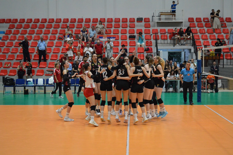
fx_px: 388
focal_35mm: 60
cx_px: 116
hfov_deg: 33.4
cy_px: 78
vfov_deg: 22.6
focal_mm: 40
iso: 3200
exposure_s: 1/250
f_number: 5.3
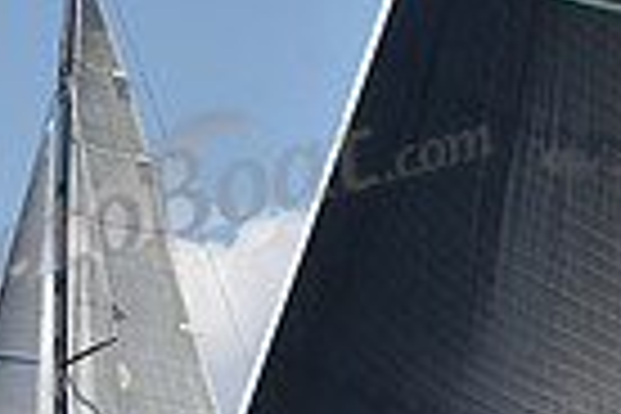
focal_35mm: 362
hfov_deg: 5.7
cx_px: 729
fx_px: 6244
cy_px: 790
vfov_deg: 3.8
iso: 250
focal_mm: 86
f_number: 5.6
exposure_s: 1/1000
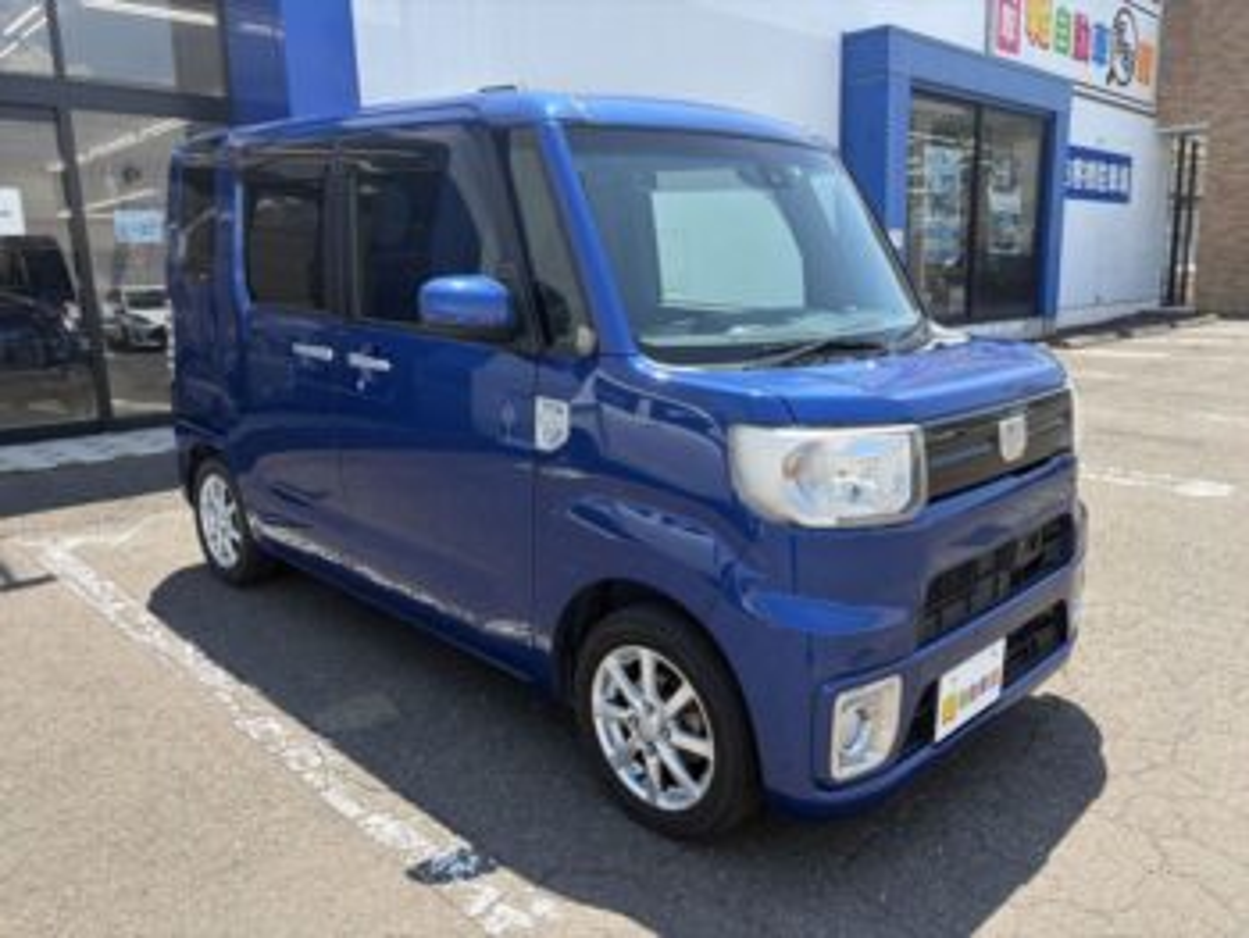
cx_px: 624
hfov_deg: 67.3
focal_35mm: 26
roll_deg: +2.3
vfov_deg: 53.1
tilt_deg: -10.8
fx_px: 939
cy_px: 469
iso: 50
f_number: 1.6
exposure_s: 1/1099
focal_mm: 5.96
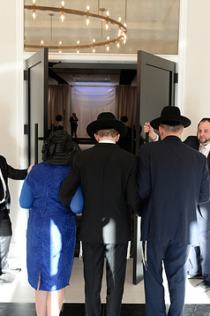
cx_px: 118
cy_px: 156
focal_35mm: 44
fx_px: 386
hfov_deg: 30.4
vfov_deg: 44.5
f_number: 5
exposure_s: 1/160
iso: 1000
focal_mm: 35
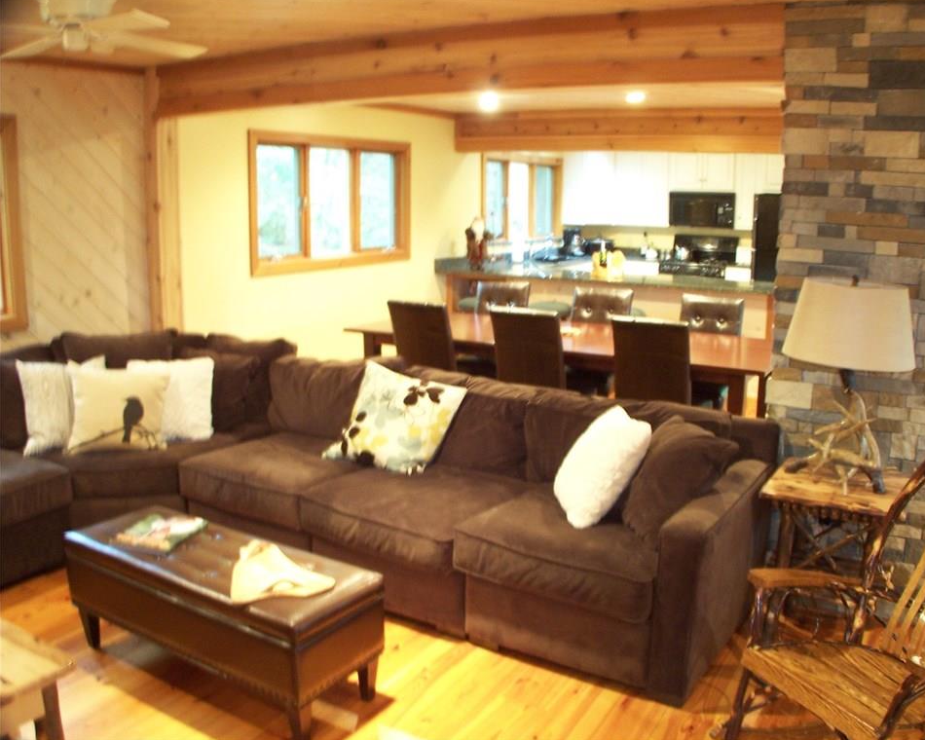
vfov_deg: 37.3
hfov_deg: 45.8
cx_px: 498
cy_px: 368
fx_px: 1095
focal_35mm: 40
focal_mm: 6.3
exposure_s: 1/2
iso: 140
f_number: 2.8
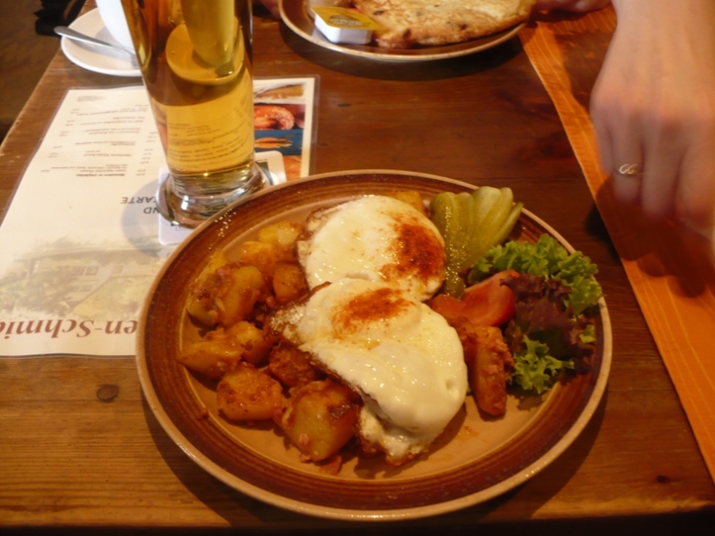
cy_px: 268
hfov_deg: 50.1
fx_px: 764
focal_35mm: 37
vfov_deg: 38.7
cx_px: 358
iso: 200
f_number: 2.8
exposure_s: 1/6
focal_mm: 6.1
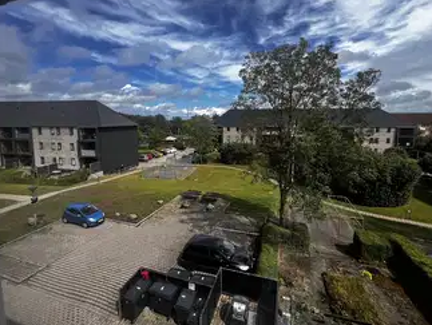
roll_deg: +0.0
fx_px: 187
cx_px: 223
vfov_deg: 81.5
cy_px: 143
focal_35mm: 15
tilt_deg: -5.6
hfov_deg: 98.1
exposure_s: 1/1220
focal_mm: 1.57
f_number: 1.8
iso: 32
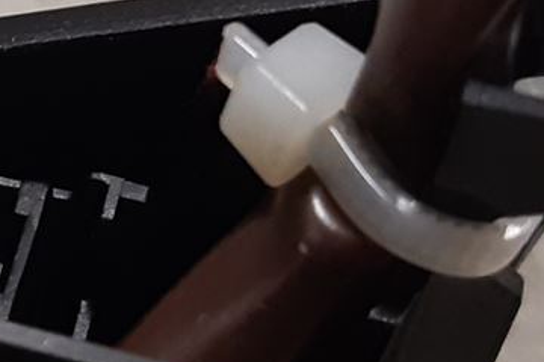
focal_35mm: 154
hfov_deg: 12.7
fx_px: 2327
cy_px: 238
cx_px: -242
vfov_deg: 8.9
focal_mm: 3.93
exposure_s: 1/50
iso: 160
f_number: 1.7
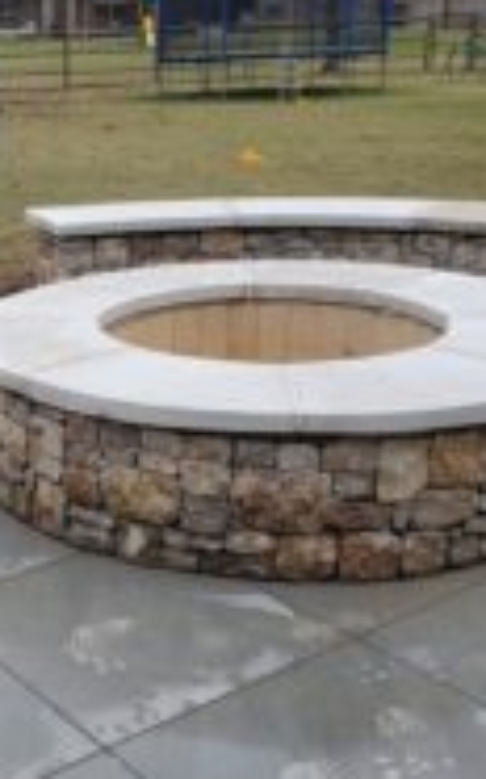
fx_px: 1104
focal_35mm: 52
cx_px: 54
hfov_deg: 24.2
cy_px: 404
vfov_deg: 38.9
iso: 50
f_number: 2.4
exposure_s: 1/113
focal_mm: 4.3
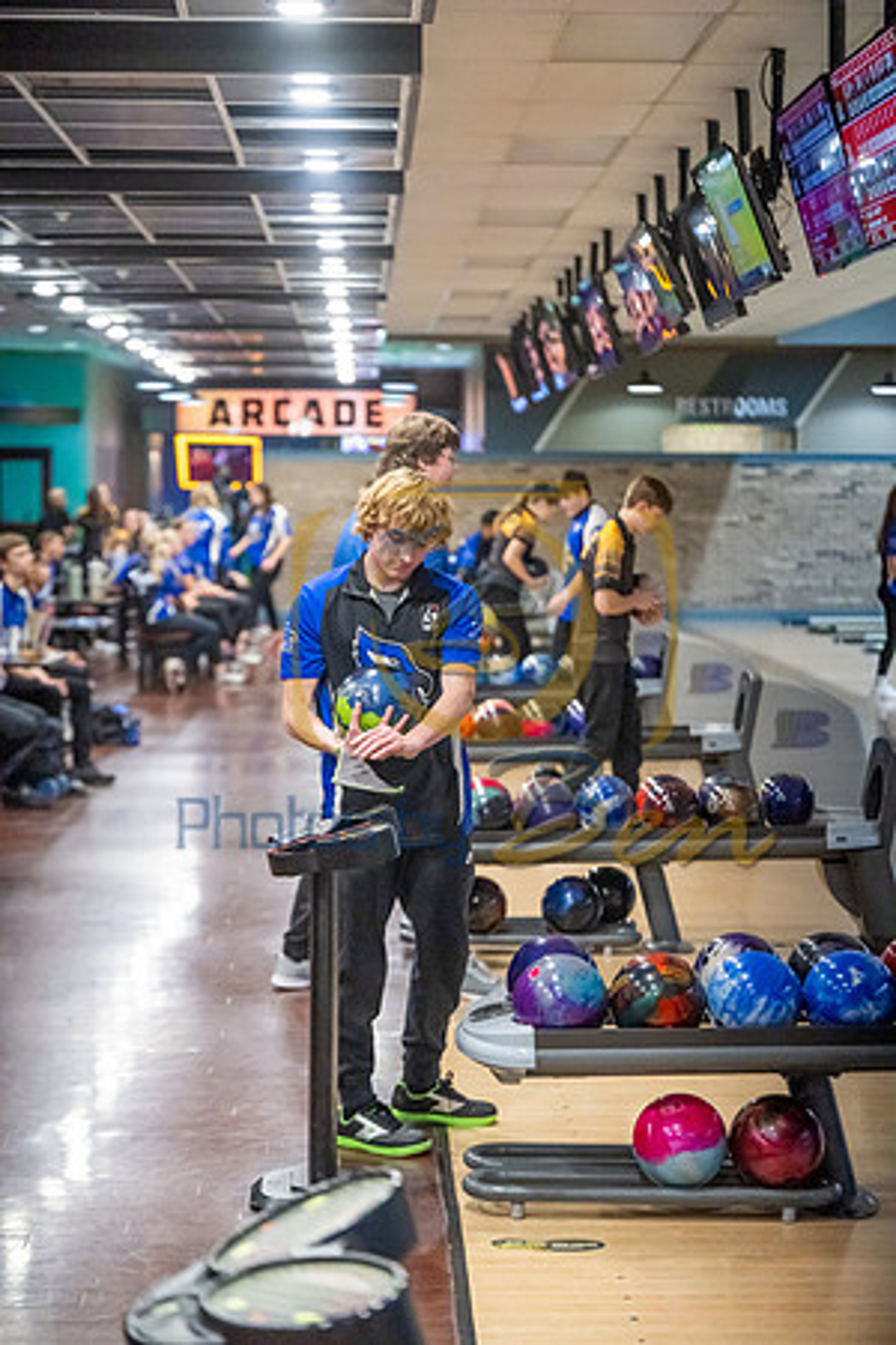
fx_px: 2613
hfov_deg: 19.5
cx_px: 448
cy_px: 672
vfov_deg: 28.8
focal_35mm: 70
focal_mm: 70
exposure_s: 1/800
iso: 4000
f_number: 2.8
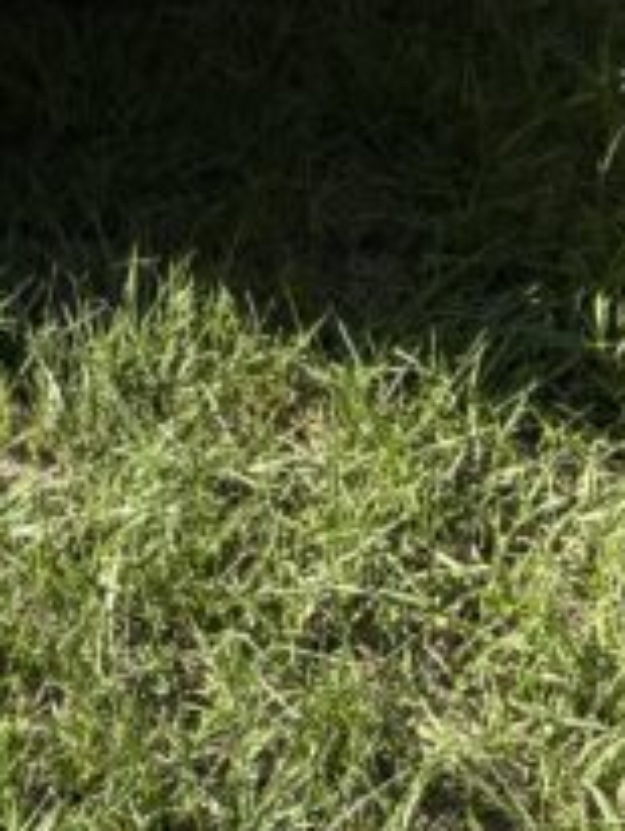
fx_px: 3099
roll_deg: -0.1
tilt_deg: -3.9
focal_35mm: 129
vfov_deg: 13.6
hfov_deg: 11.1
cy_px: -682
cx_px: -258
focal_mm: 5.96
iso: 50
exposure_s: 1/1451
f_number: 1.6
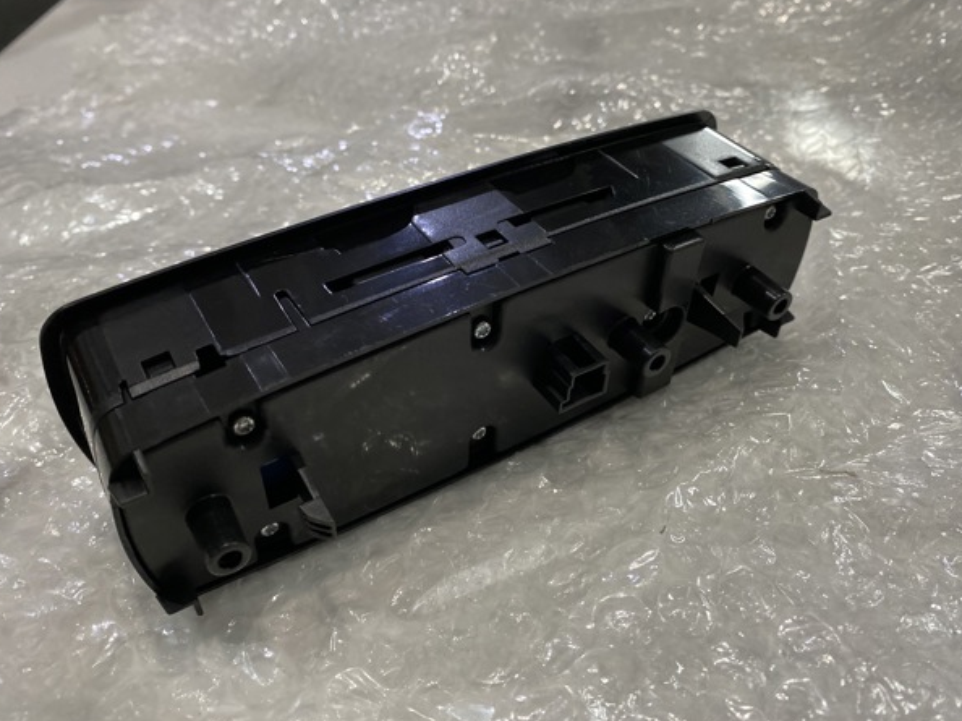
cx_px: 468
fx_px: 778
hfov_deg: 63.5
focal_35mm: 28
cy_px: 351
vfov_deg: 49.7
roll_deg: +4.2
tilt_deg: -36.2
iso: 320
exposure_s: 1/50
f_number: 1.8
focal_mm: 4.25
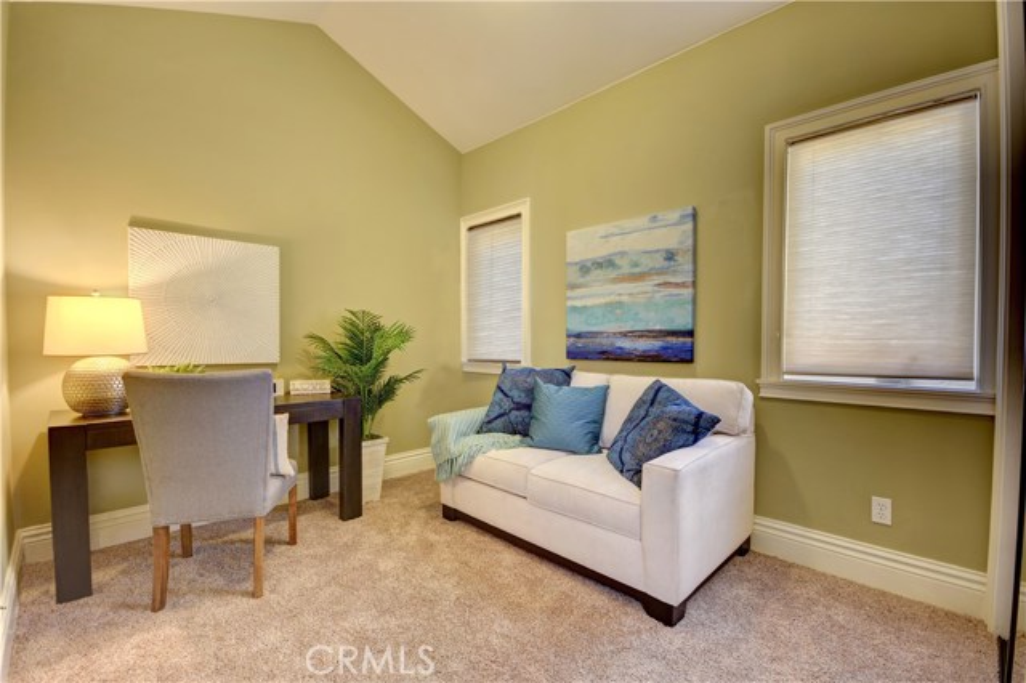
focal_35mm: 15
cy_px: 342
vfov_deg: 77.3
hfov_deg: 100.4
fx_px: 427
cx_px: 513
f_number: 4
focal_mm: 10
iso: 100
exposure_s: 1/8
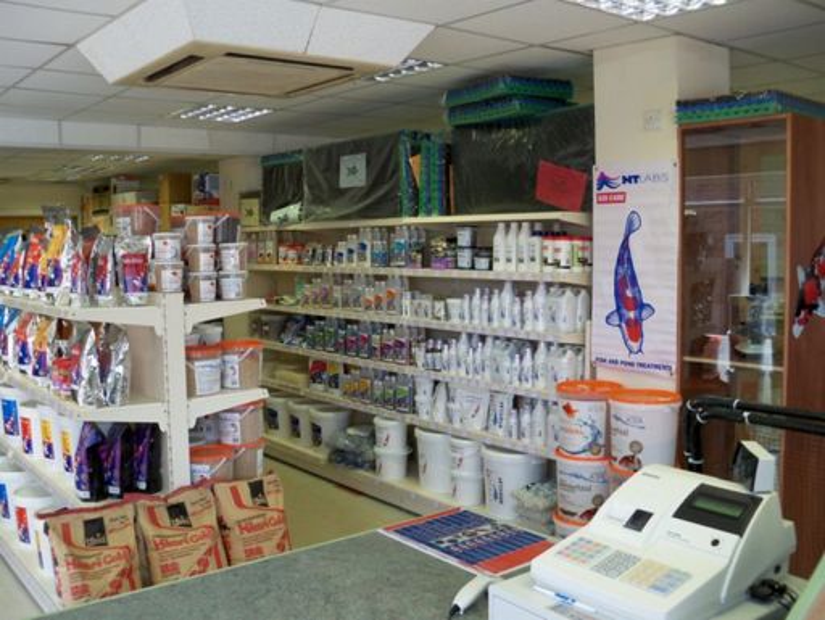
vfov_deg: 40.8
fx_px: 835
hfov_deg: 52.6
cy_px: 310
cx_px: 412
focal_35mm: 35
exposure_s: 1/40
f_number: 3.5
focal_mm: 6.2
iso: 80
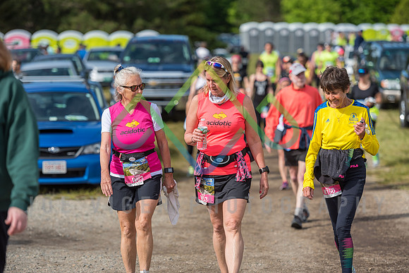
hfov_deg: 13.7
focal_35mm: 150
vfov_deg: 9.2
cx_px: 204
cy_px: 136
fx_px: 1704
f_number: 3.2
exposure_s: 1/2500
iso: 100
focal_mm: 150
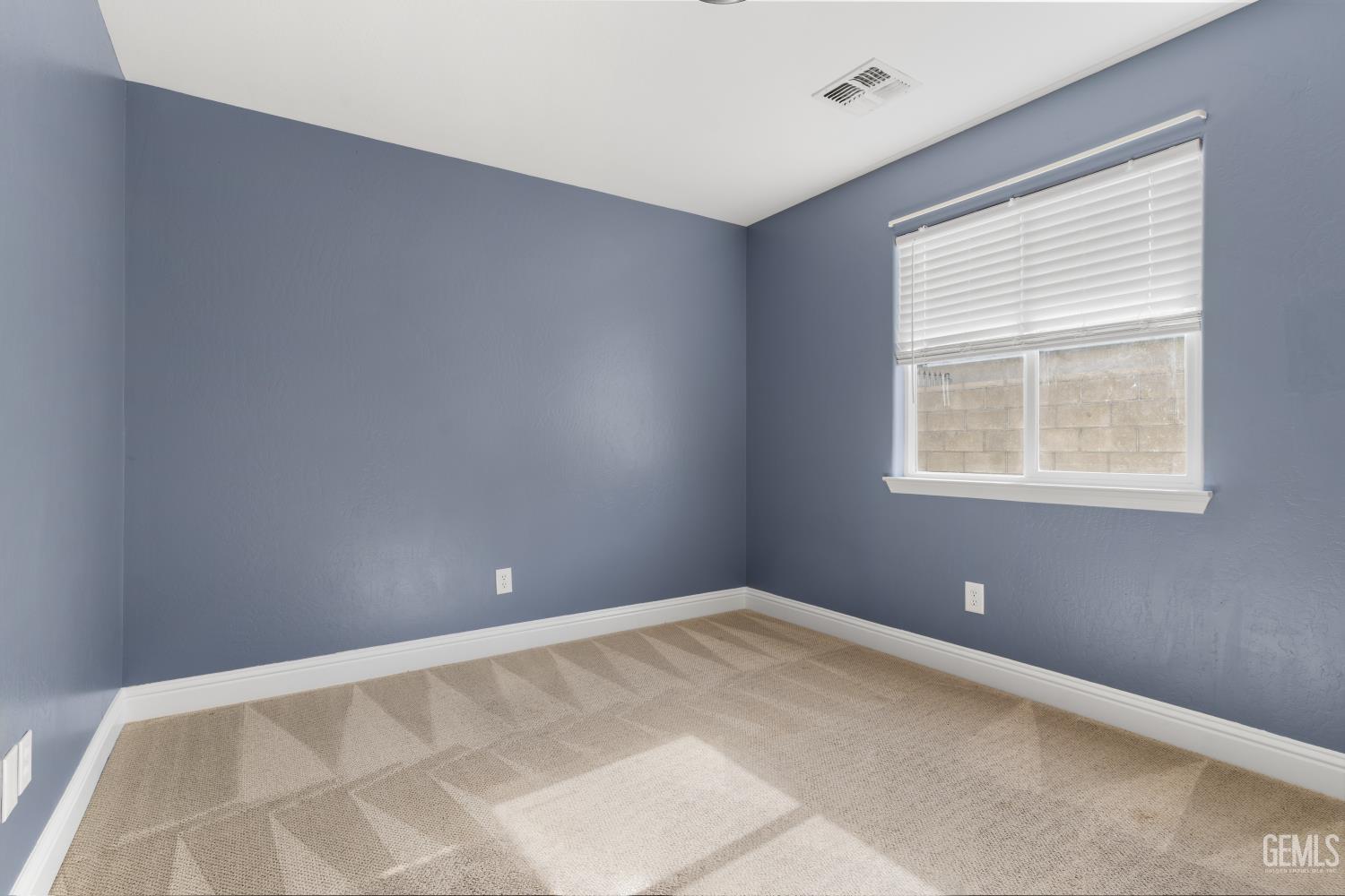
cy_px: 448
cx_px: 672
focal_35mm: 17
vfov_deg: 70.4
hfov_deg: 93.3
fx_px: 635
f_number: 7.1
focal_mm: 17
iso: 100
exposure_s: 1/10
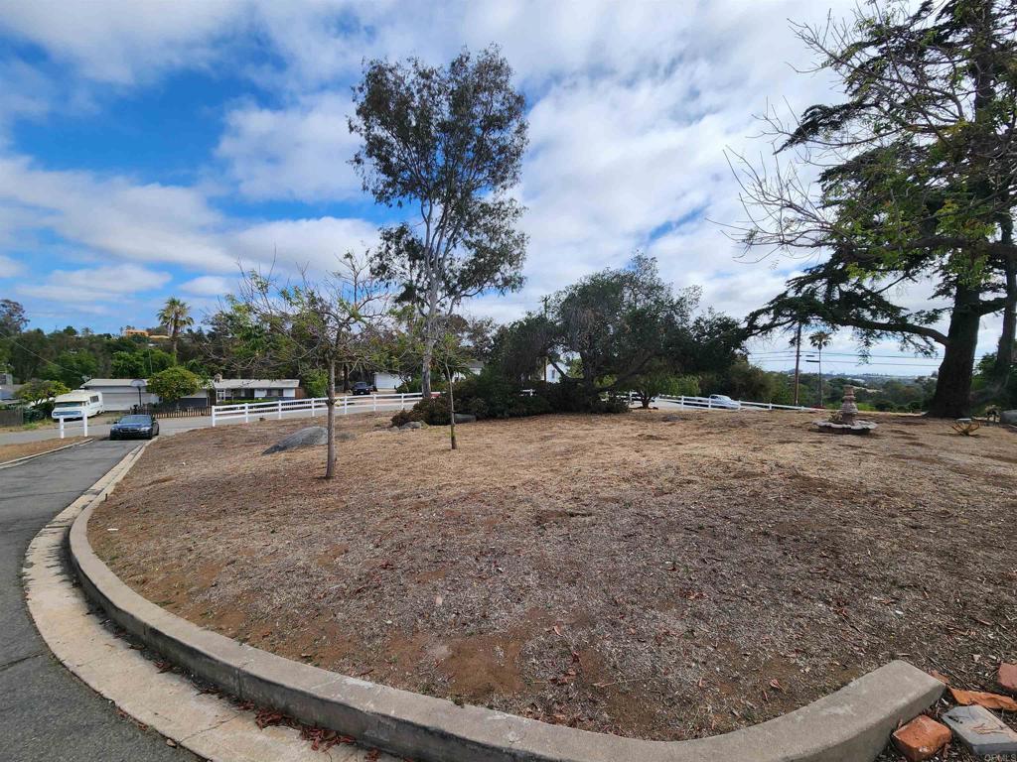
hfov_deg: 106.2
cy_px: 381
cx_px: 508
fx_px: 382
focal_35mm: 13
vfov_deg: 89.9
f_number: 2.2
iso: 50
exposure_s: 1/2049
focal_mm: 2.2
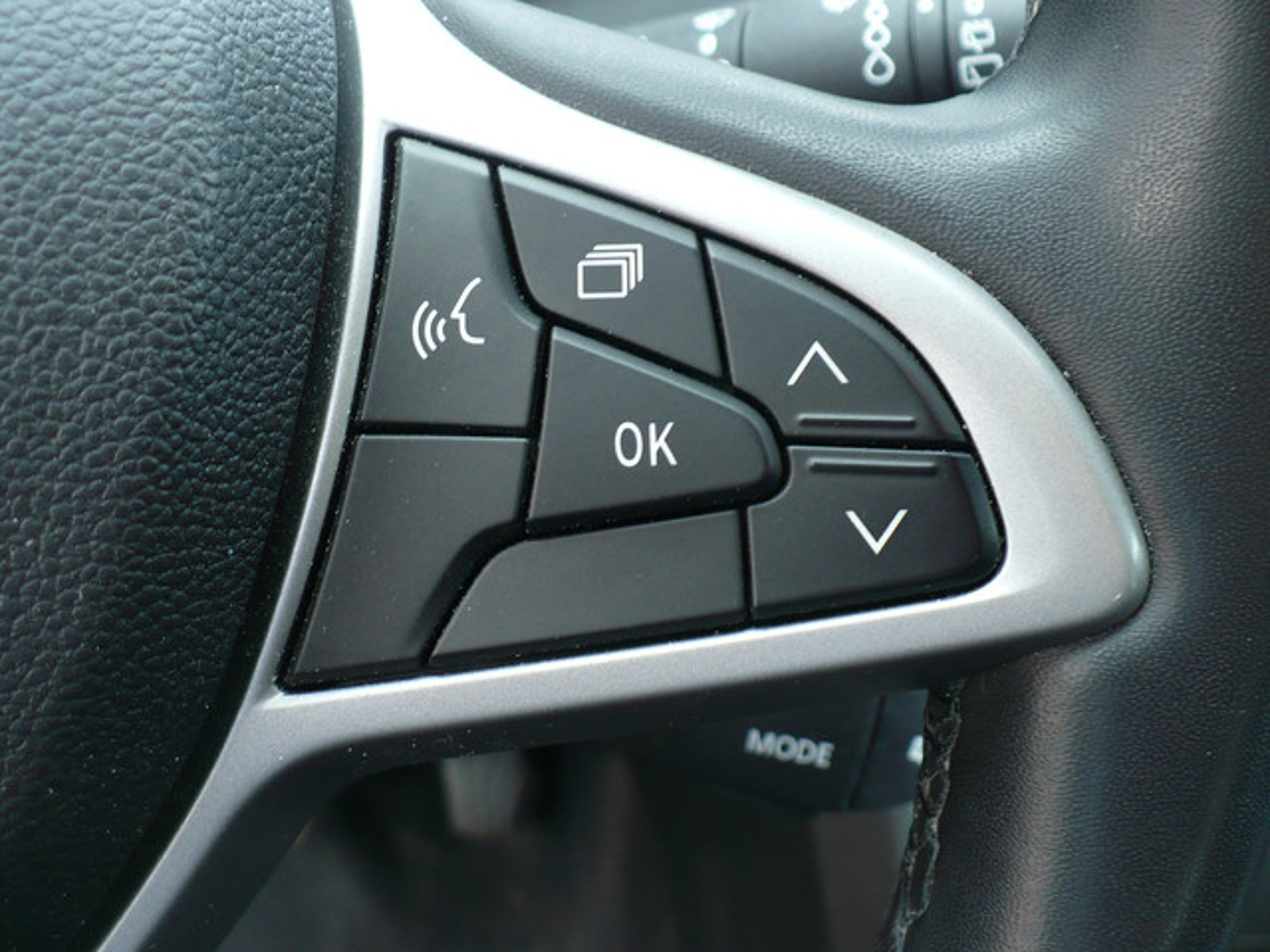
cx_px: 635
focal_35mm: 42
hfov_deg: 44.8
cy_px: 476
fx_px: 1541
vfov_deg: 34.3
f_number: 2.8
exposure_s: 1/30
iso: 100
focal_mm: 6.1
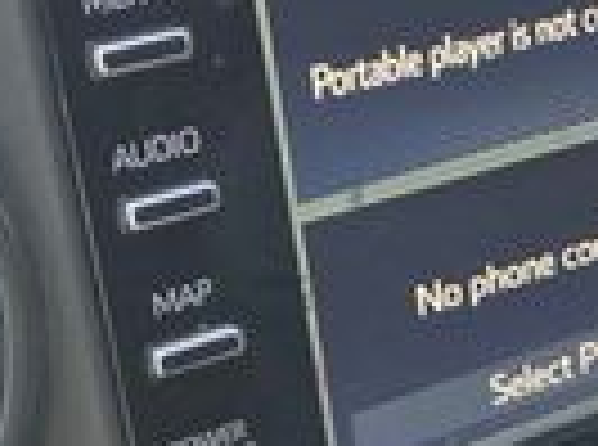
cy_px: 198
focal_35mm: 111
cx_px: 692
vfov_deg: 13.3
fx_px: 1912
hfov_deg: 17.1
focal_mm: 5.4
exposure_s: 1/180
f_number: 1.8
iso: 125
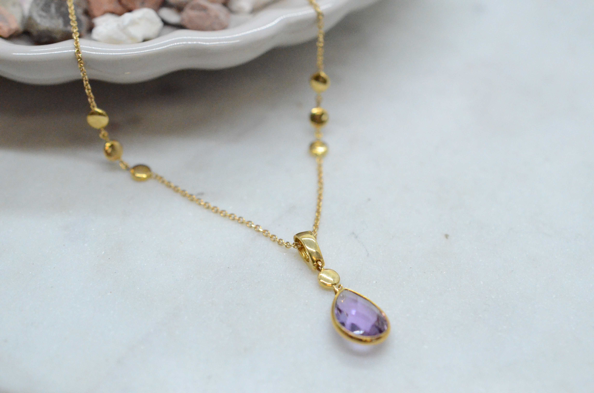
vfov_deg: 22.5
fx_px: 988
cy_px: 196
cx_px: 297
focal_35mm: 60
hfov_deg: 33.5
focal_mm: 40
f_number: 6.3
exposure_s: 1/2500
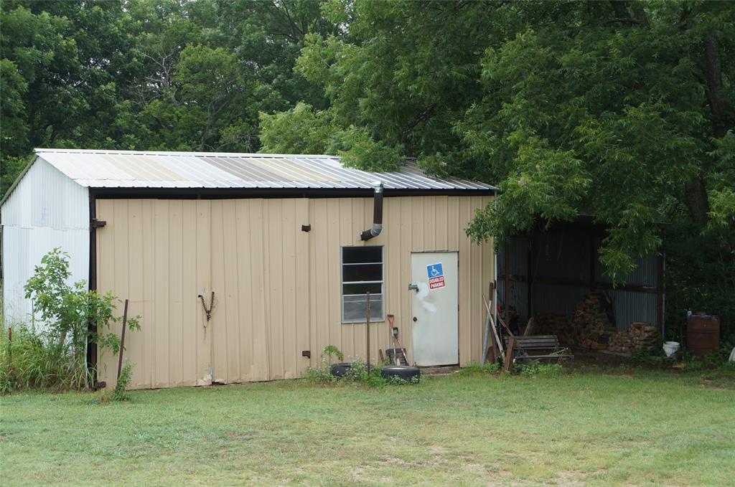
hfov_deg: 28.7
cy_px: 244
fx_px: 1437
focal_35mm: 70
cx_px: 368
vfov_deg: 19.3
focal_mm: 47
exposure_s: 1/125
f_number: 6.3
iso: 200
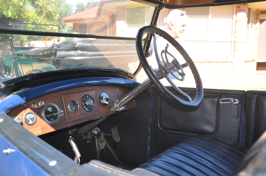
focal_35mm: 38
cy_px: 88
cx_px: 133
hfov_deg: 51.3
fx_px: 277
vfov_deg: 35.4
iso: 200
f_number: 4
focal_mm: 25
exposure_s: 1/200
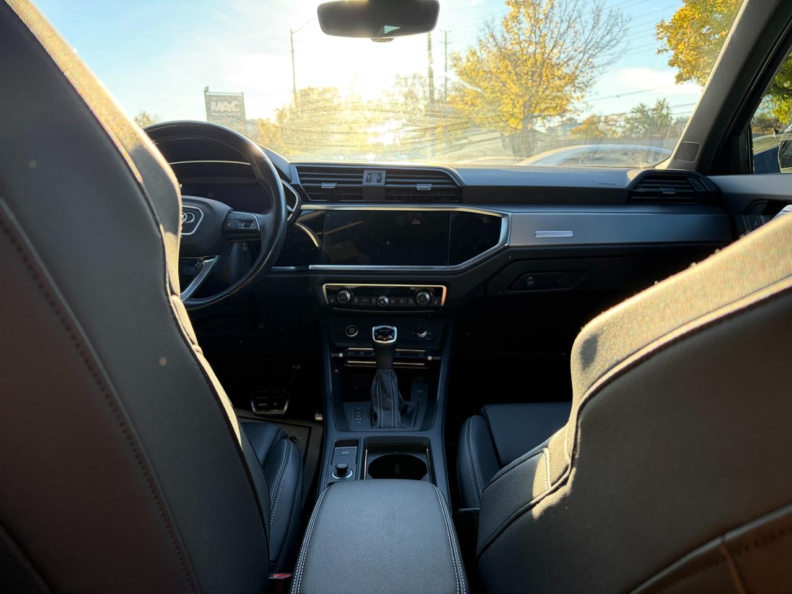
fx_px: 595
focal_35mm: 26
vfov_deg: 53.1
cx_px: 396
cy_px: 297
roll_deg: +2.6
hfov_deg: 67.3
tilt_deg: -11.9
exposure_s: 1/186
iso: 64
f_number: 1.6
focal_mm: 5.96
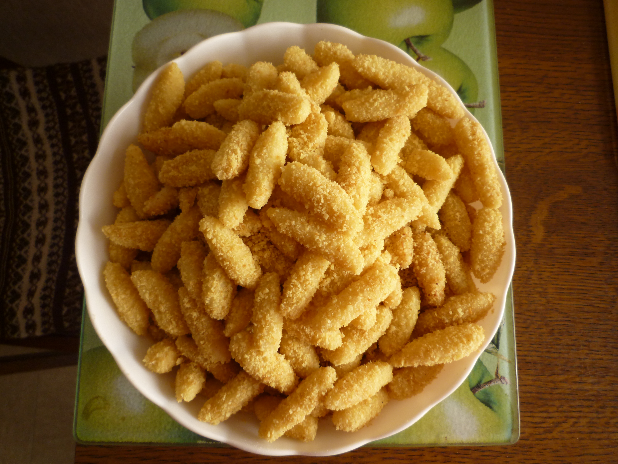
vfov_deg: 54.9
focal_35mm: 25
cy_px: 232
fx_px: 446
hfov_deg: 69.4
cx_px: 309
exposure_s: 1/80
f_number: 2.8
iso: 160
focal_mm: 4.4
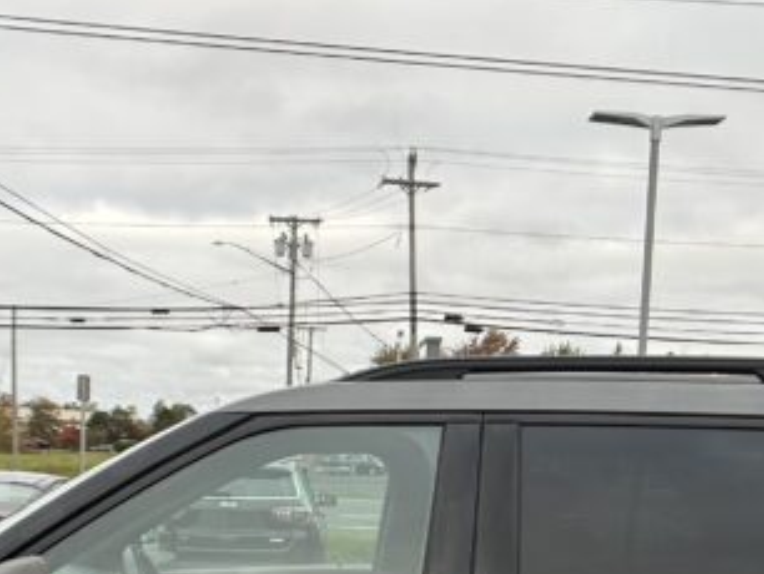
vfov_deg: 16.4
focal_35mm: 87
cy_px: 651
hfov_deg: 22.5
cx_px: 330
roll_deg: -1.4
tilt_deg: -8.0
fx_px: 1922
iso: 50
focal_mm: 5.7
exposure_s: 1/604
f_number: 1.5
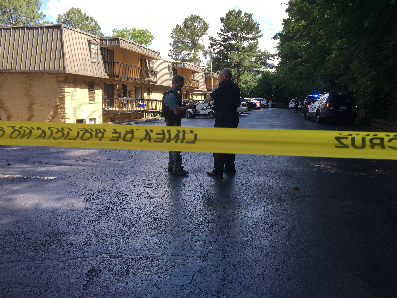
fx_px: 333
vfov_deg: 48.2
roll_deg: -2.2
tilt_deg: -8.7
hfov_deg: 61.7
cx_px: 198
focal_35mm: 29
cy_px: 149
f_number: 2.2
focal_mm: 4.15
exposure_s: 1/452
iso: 25
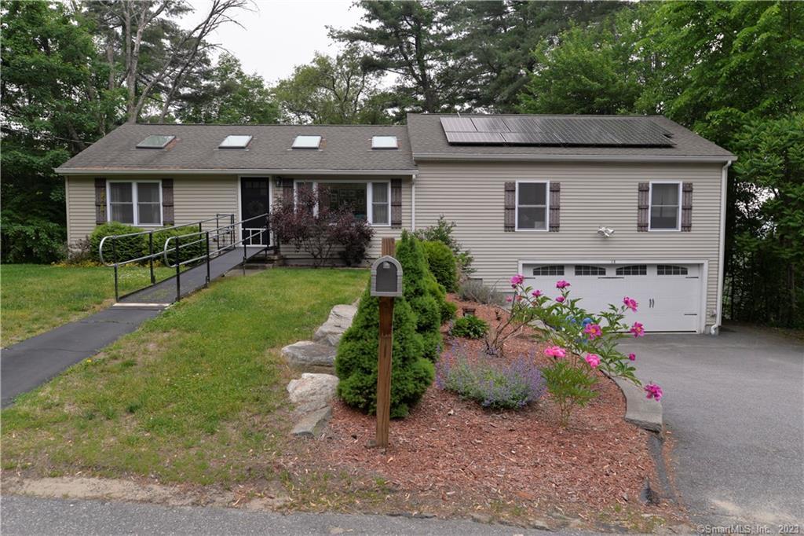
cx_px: 402
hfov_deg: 73.8
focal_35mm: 24
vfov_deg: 53.1
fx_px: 536
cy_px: 268
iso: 250
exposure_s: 1/125
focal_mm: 24
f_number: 6.3
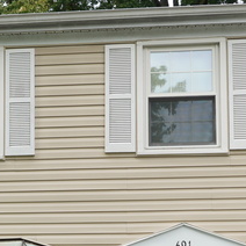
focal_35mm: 90
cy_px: 265
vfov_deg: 18.6
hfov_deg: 19.2
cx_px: 67
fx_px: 724
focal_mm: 20
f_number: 4
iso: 100
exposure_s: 1/160
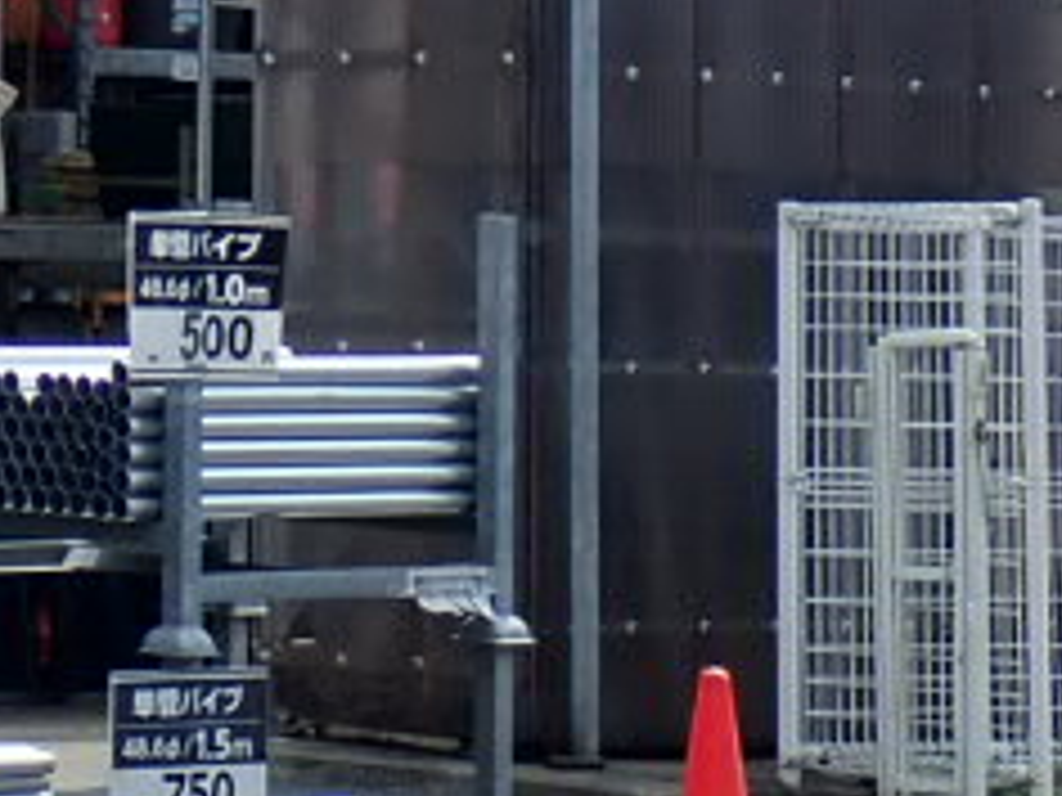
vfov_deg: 6.3
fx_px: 7148
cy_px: -454
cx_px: -945
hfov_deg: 8.2
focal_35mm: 233
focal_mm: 7.86
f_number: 4
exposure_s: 1/500
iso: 100
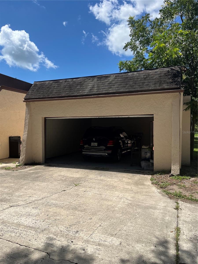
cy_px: 132
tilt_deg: -1.8
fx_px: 198
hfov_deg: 53.1
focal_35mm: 26
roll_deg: +0.7
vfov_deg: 67.3
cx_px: 99
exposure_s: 1/3876
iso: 50
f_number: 1.6
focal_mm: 5.1
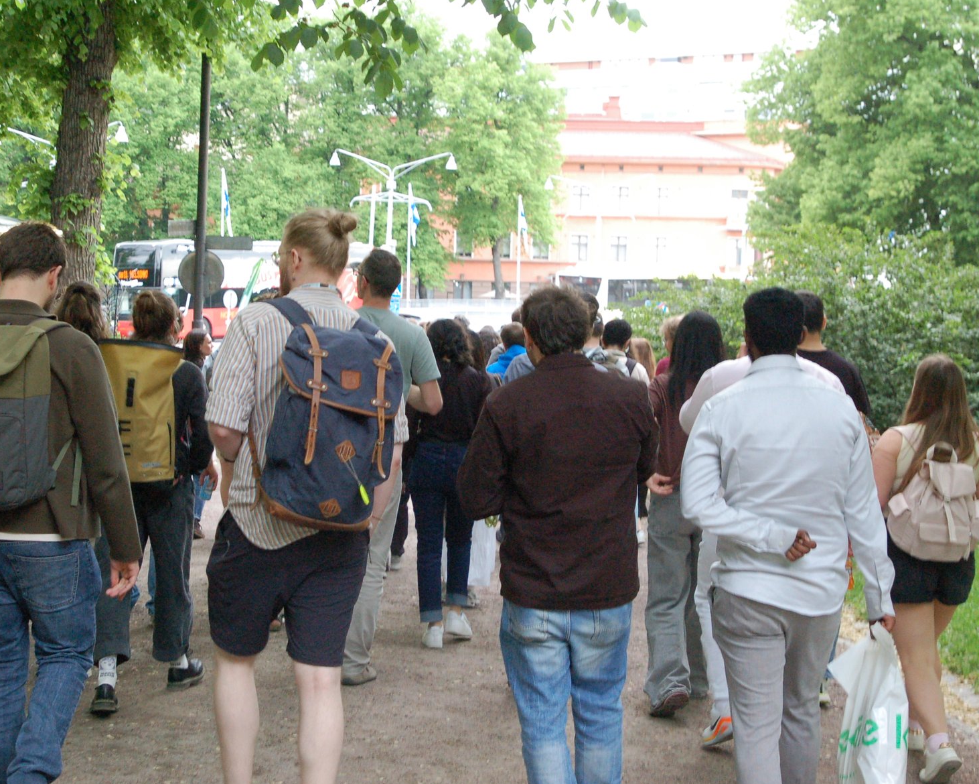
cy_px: 379
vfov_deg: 25.5
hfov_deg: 31.6
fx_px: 1728
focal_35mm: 60
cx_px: 442
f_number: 6.3
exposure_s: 1/125
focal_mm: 31
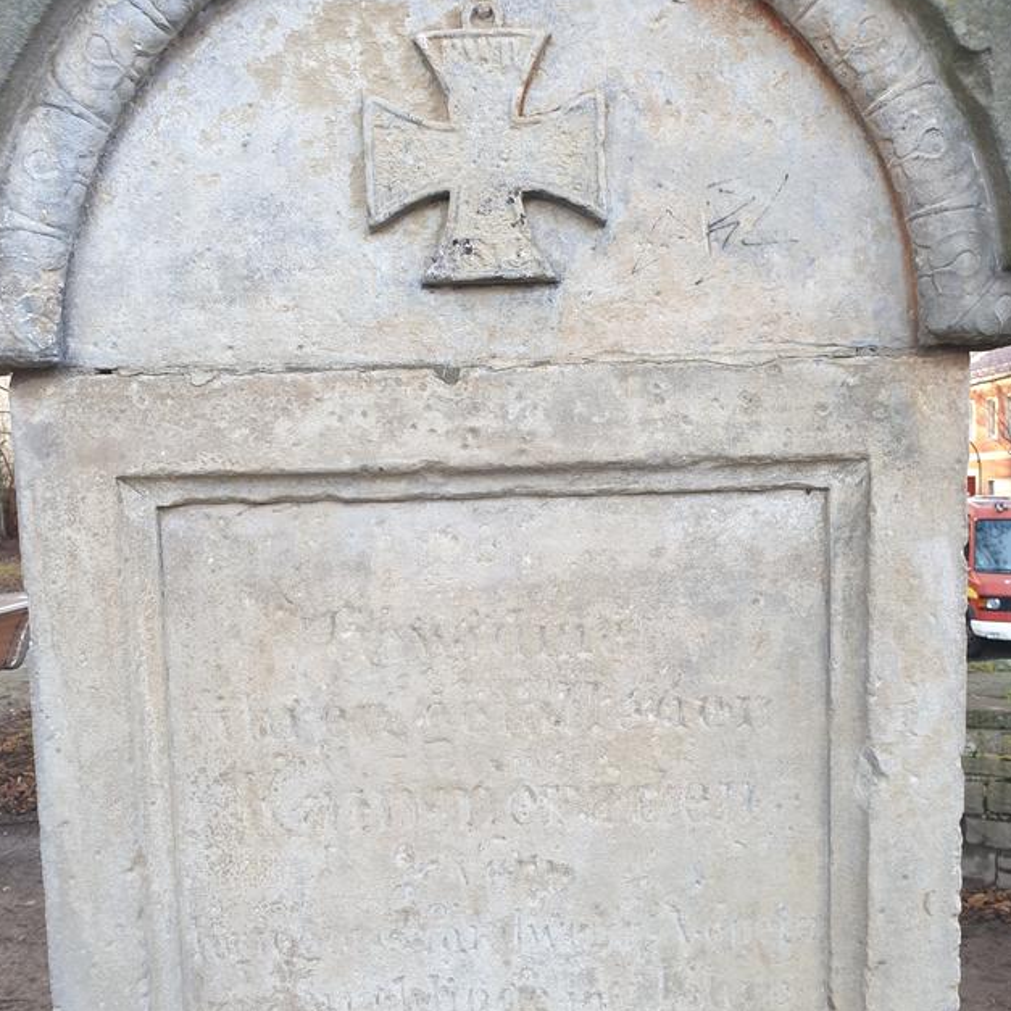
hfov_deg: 49.7
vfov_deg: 49.6
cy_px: 582
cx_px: 481
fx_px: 1090
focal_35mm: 33
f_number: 2.4
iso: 80
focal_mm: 4.3
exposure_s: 1/50
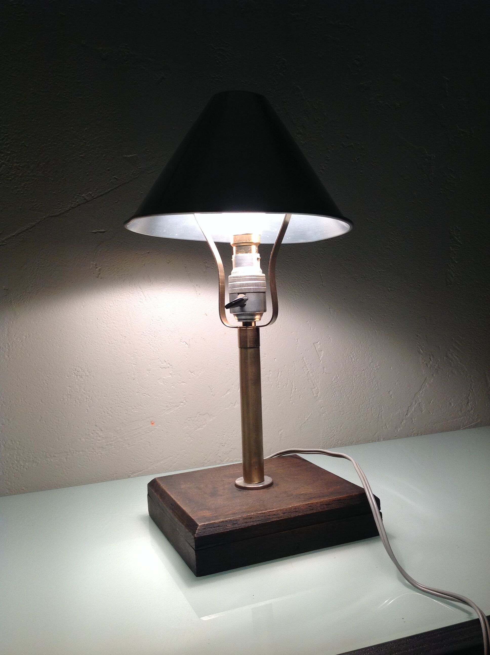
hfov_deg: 40.6
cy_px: 328
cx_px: 245
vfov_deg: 52.7
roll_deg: +4.6
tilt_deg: -3.0
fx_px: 662
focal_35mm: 35
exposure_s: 1/120
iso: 100
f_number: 2.4
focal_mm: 4.28
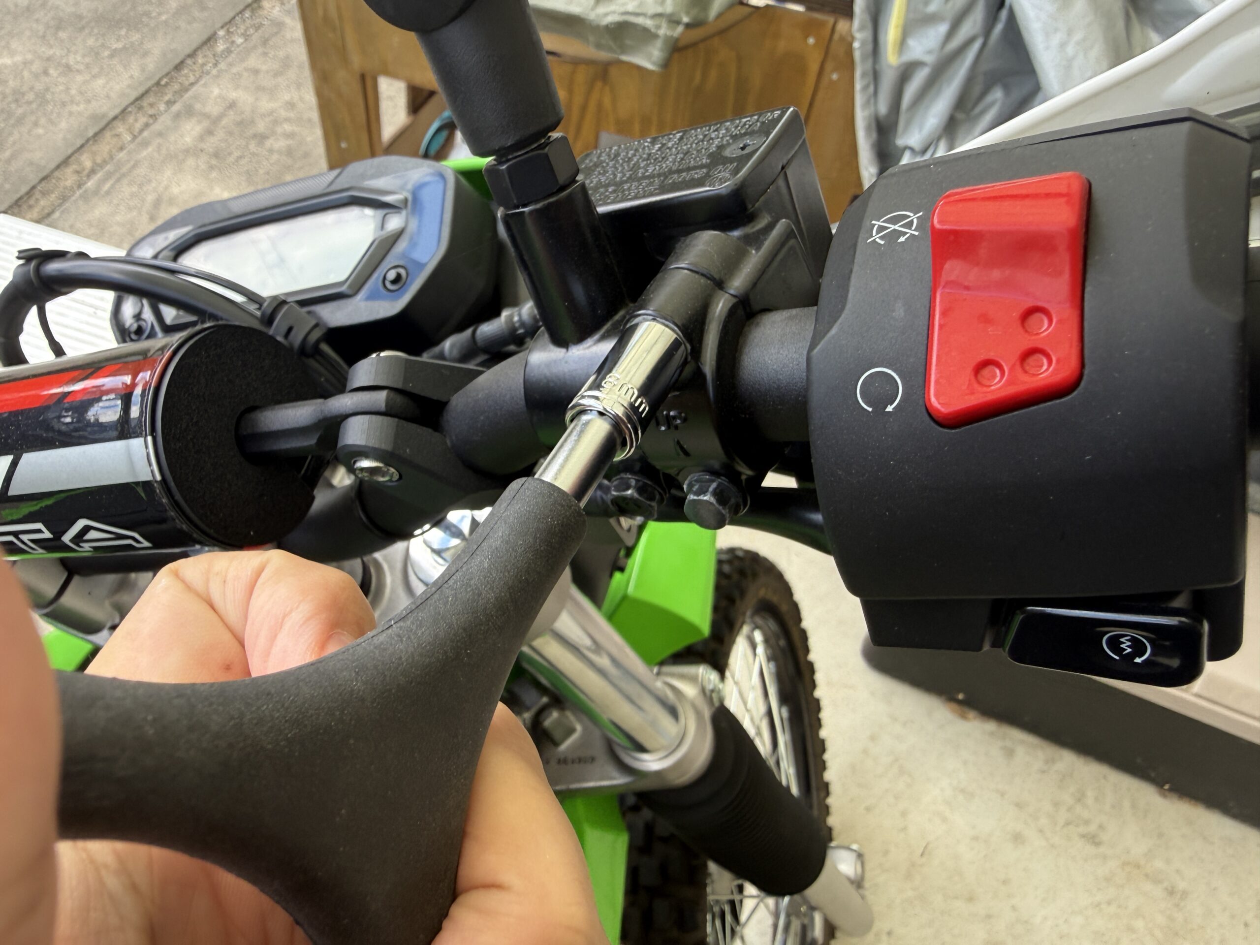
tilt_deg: -51.4
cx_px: 630
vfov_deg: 56.8
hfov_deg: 71.6
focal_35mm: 24
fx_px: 874
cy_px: 472
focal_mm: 2.22
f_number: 2.2
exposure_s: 1/99
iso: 64
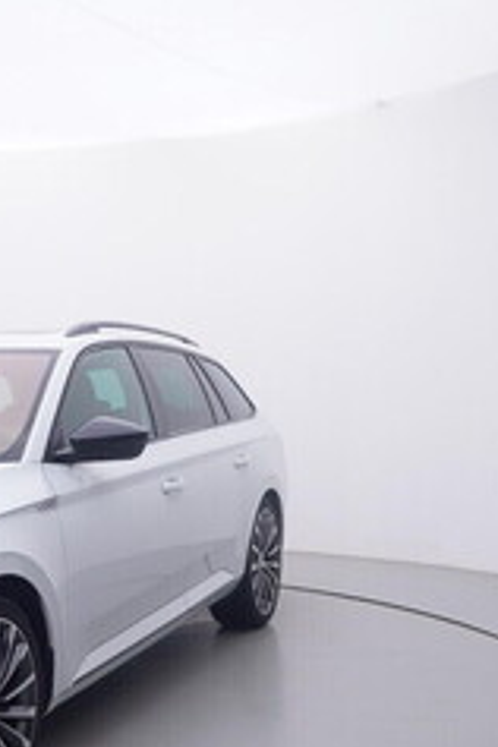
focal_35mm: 52
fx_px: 1082
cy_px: 518
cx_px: -36
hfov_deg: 24.4
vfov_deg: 37.5
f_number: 5
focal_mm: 15
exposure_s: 1/80
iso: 200
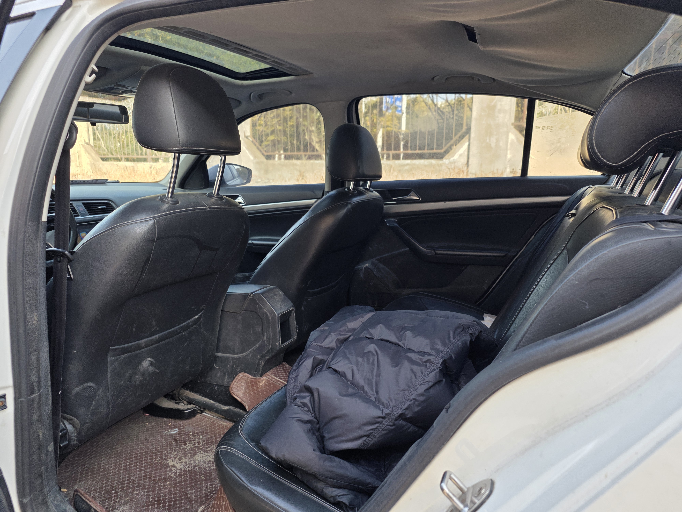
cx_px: 341
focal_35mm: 23
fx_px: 453
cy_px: 256
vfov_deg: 58.9
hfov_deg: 73.9
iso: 50
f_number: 1.7
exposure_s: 1/180
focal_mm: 6.25
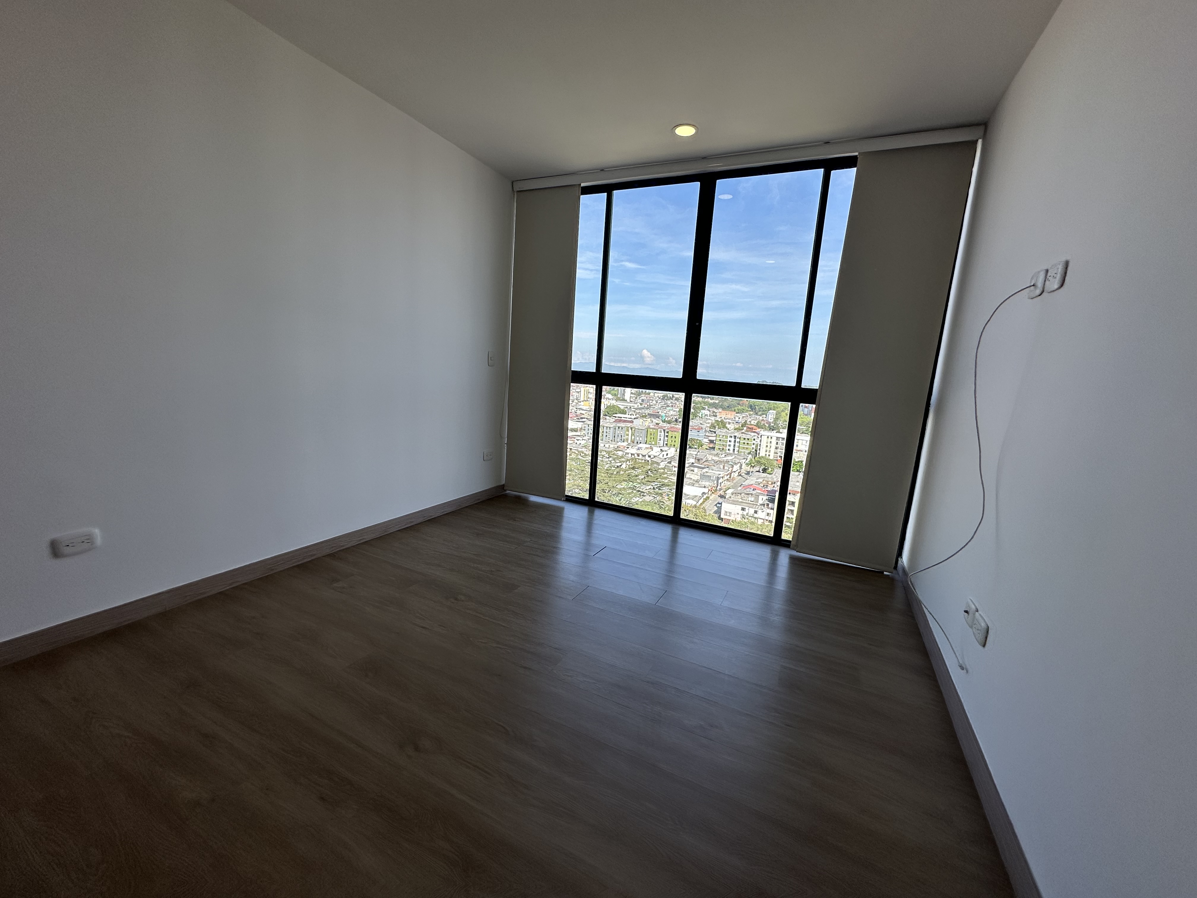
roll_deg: -3.0
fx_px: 484
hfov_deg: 102.1
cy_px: 449
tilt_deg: -7.9
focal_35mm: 14
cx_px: 598
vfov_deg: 85.7
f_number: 2.2
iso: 50
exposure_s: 1/924
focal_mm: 2.22
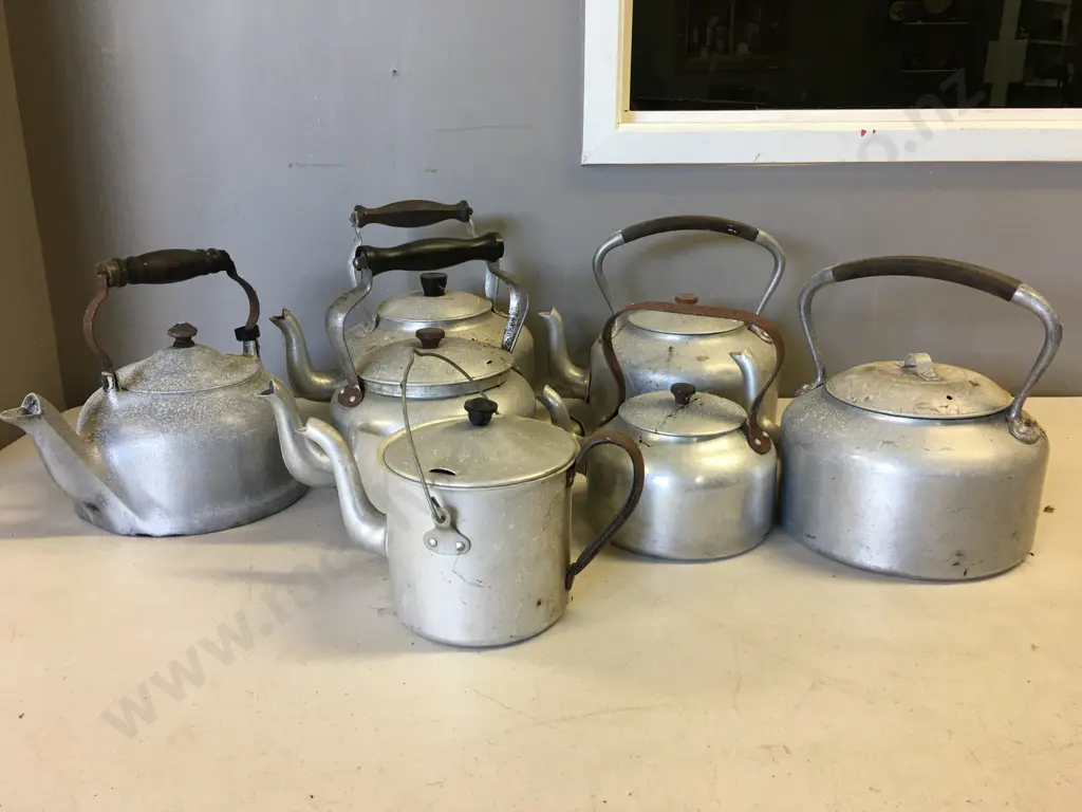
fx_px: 906
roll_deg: -1.2
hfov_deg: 61.7
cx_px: 541
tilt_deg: -16.3
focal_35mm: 29
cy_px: 406
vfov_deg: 48.2
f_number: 2.2
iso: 40
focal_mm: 4.15
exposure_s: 1/33
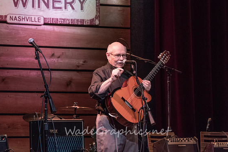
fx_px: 1577
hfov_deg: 8.3
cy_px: 78
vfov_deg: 5.5
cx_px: 115
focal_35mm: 249
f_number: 8
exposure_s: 1/125
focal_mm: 240
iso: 6400
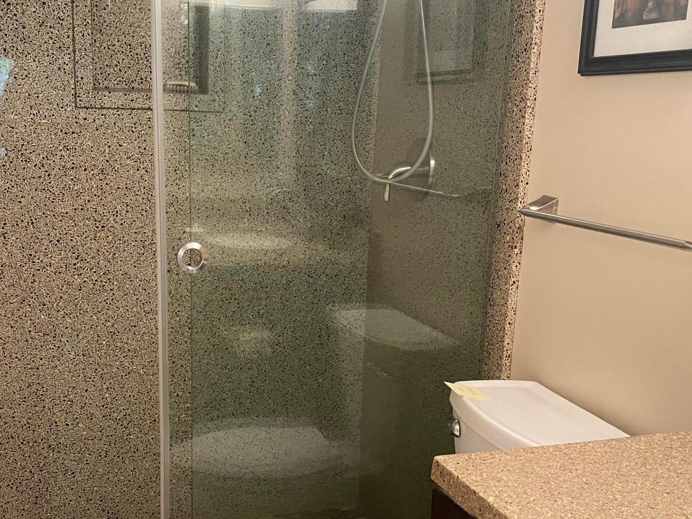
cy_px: 344
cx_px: 287
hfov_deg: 45.6
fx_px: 820
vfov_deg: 34.8
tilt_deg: -15.5
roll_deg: -1.3
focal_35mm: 41
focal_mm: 4.25
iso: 400
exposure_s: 1/60
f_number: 1.8
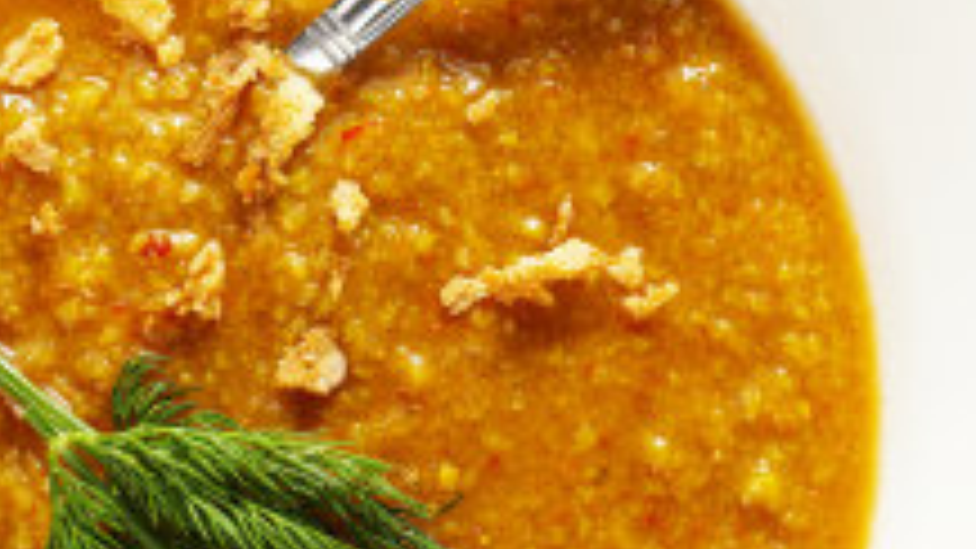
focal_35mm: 148
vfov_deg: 8.2
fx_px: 3830
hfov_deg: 14.5
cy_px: 146
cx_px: 472
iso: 160
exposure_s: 1/250
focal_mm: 50
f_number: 8
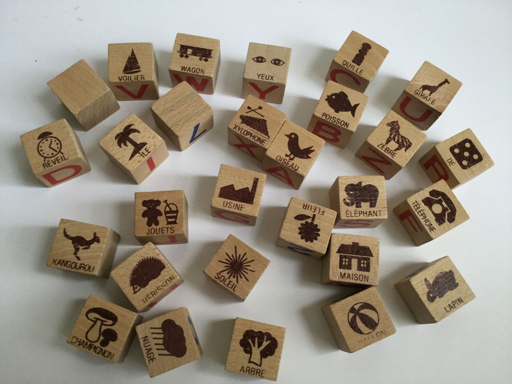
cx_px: 256
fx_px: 459
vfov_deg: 45.4
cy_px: 192
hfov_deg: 58.4
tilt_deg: -72.9
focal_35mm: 31
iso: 100
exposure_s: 1/33
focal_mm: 3.3
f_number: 2.4
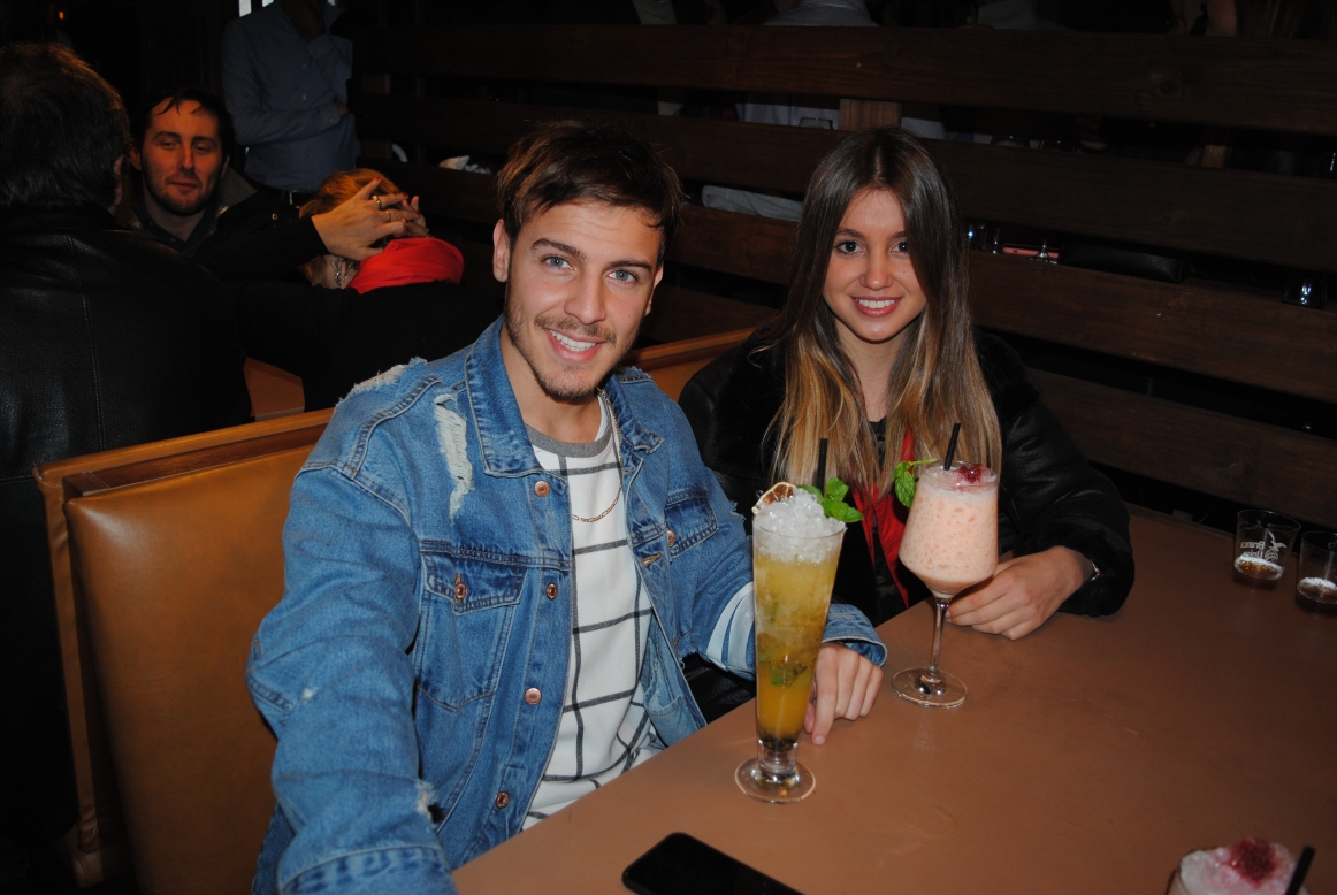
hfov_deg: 61.9
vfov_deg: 43.7
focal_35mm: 30
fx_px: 1116
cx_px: 668
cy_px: 448
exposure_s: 1/60
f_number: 3.8
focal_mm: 20
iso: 200
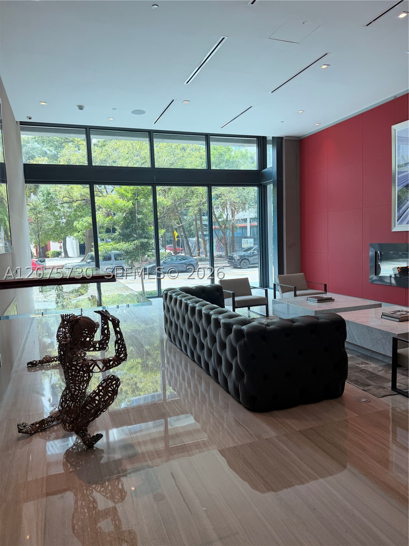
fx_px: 378
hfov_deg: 56.8
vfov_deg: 71.6
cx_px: 204
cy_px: 273
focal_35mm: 24
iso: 64
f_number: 1.78
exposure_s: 1/120
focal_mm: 6.76
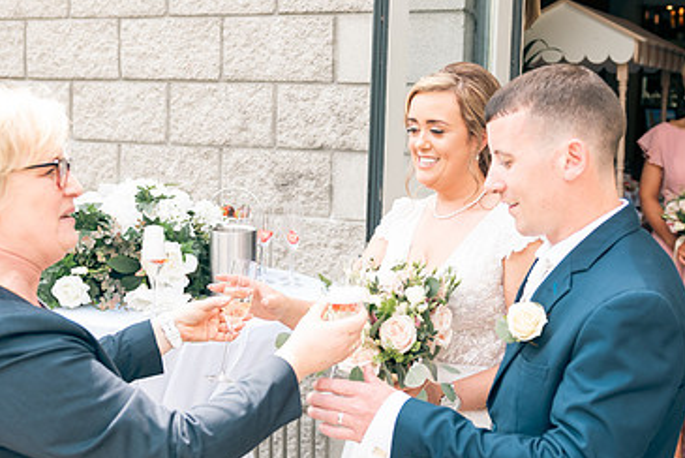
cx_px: 362
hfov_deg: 36.8
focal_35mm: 54
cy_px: 213
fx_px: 1028
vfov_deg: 25.1
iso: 100
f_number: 3.5
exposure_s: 1/200
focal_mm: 34
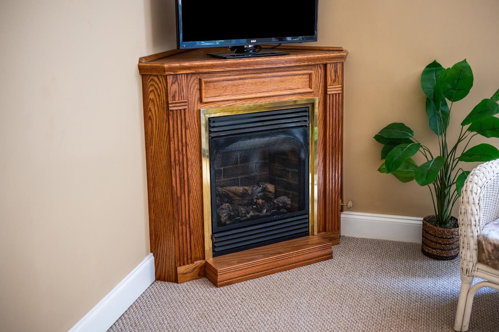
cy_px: 165
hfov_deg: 45.5
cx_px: 260
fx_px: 595
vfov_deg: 31.1
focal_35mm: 43
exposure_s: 1/60
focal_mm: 40
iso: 1000
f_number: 2.5
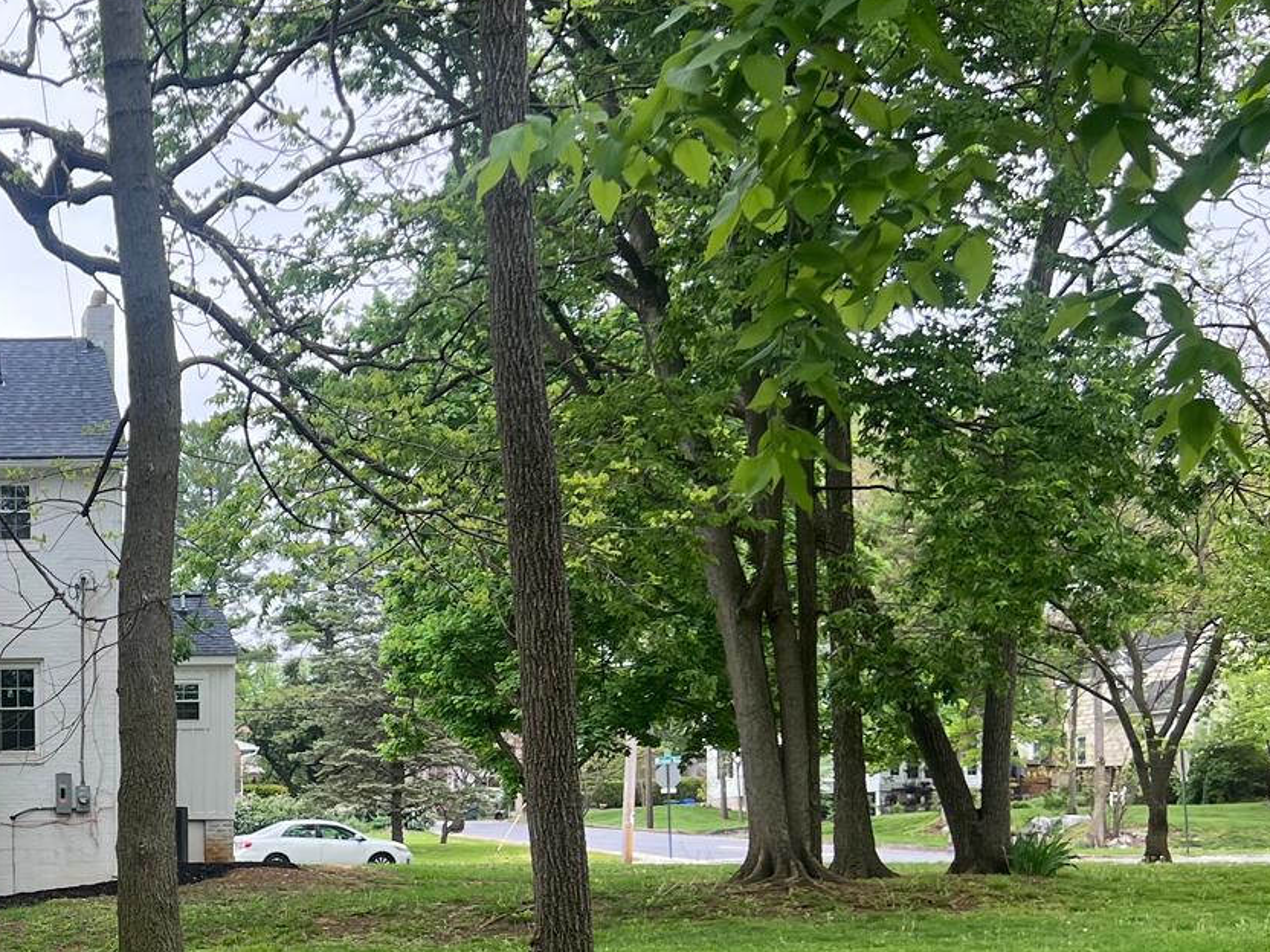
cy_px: 908
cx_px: -66
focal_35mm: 64
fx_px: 2348
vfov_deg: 22.2
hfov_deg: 28.0
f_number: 1.5
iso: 40
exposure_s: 1/205
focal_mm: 5.7
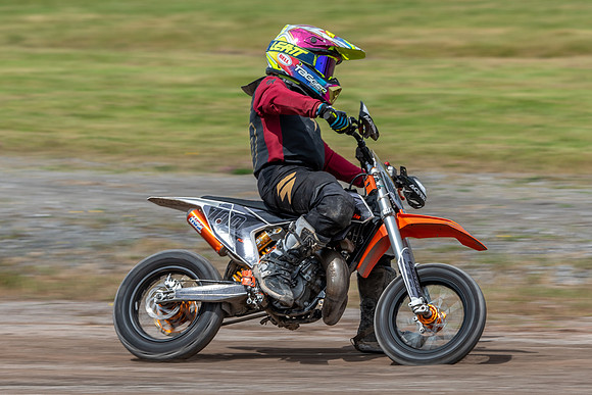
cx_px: 281
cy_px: 211
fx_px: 7003
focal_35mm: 426
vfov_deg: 3.2
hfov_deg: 4.8
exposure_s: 1/320
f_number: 8
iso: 160
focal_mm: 280
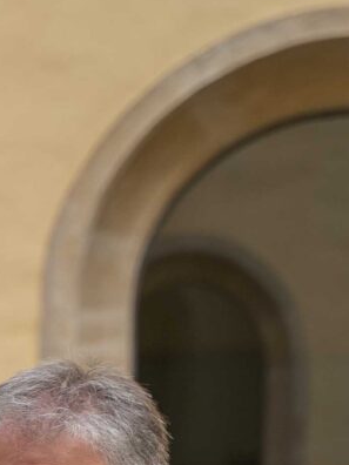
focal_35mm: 348
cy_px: 891
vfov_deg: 5.6
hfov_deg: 4.0
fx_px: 4678
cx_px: -1078
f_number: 4
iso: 100
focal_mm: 56
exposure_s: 1/200
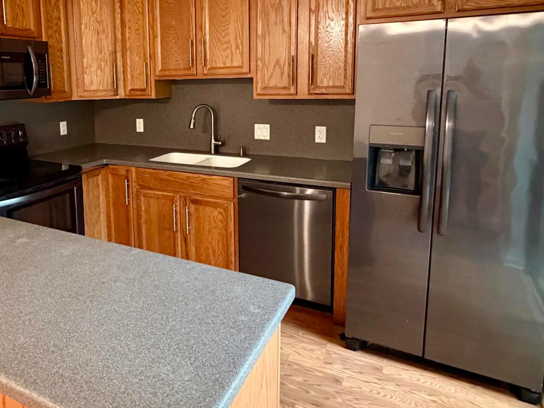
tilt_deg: -8.3
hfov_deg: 63.6
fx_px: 424
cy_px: 136
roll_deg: +0.7
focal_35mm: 27
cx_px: 179
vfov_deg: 50.4
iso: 800
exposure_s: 1/60
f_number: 2.2
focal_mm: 2.22
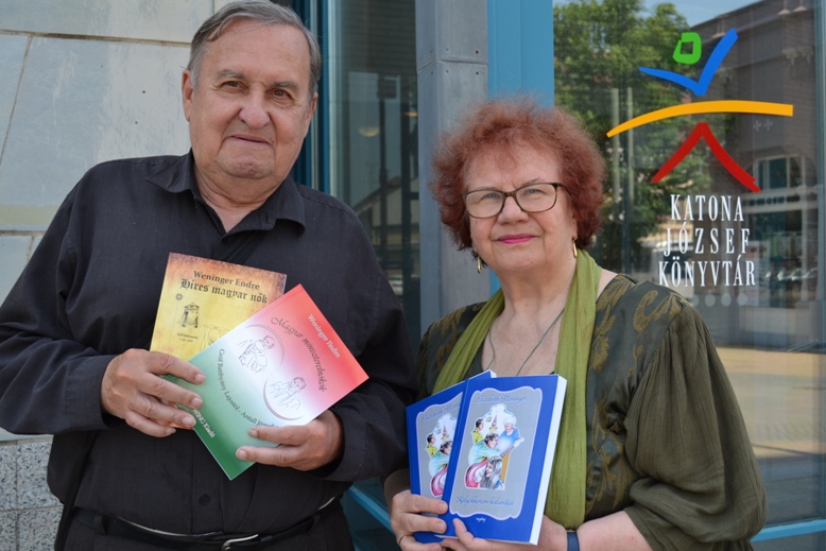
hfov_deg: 51.9
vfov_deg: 36.0
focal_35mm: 37
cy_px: 270
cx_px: 413
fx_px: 849
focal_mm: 24
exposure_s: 1/125
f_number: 5.6
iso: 100
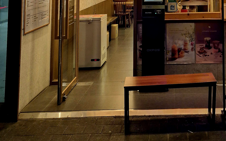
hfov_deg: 34.5
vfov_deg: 20.4
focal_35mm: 57
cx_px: 184
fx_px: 351
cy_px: -52
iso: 160
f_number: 1.8
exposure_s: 1/120
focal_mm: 5.4
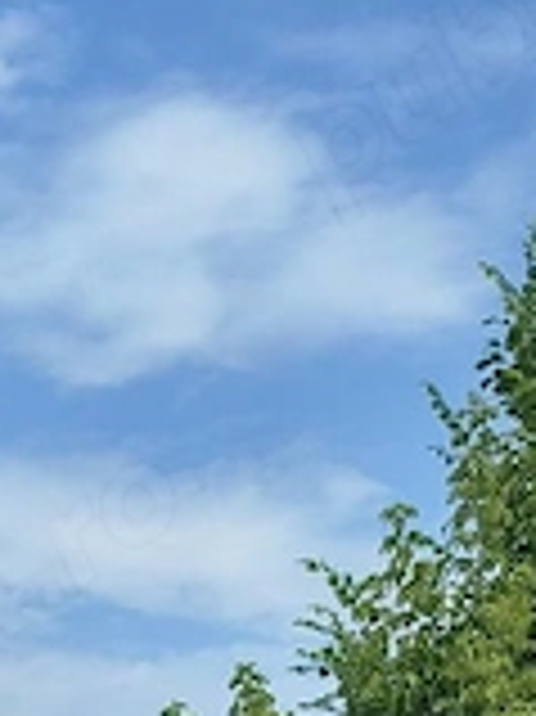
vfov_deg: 13.6
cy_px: 1486
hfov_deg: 10.8
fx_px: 2501
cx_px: -635
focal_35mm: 121
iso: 102
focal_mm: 5.56
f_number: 1.8
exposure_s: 1/2000
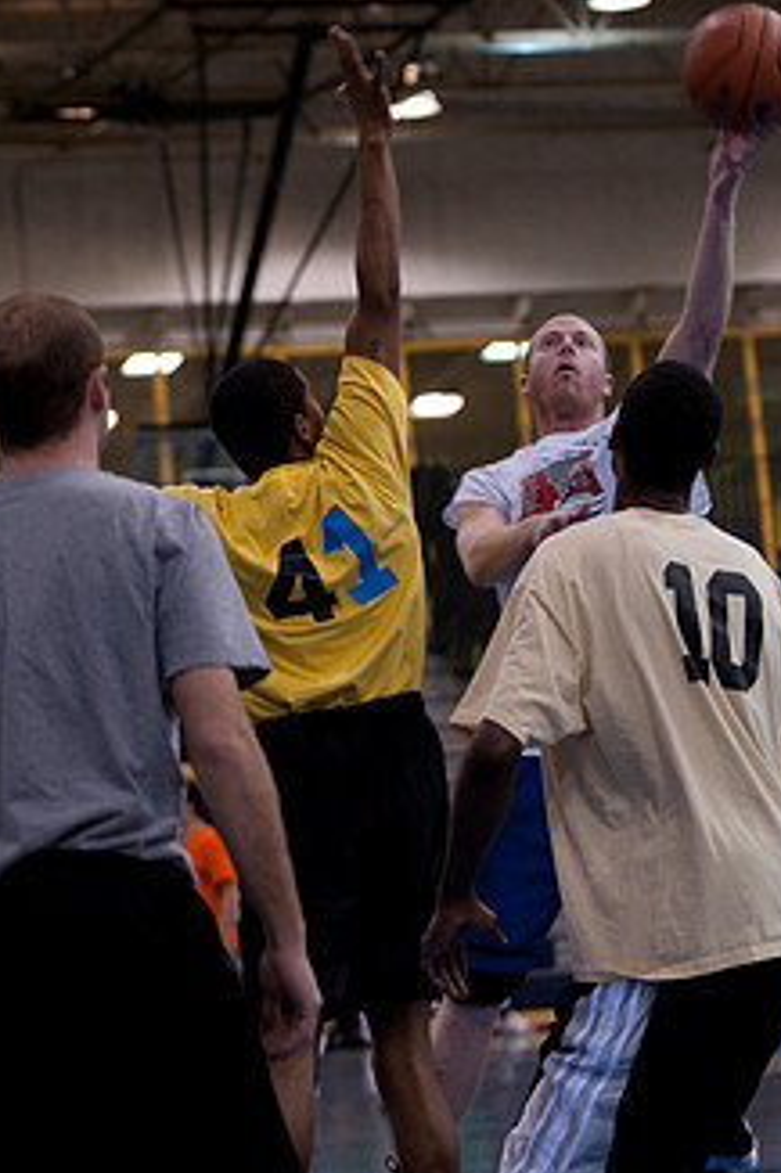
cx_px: 322
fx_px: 4723
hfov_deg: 9.5
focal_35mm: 145
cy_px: 428
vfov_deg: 14.1
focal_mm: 70
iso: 800
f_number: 2.8
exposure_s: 1/200
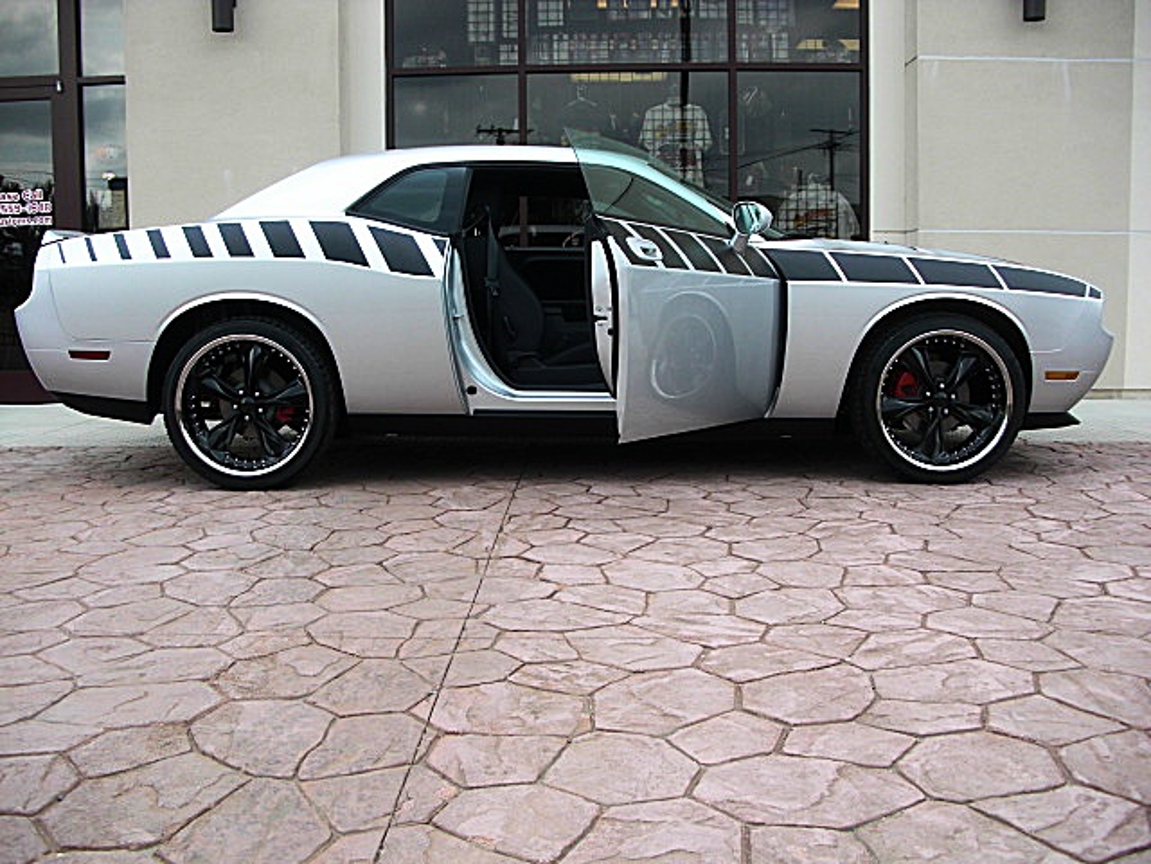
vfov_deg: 39.7
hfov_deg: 51.4
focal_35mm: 36
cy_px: 432
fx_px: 1197
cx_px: 576
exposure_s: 1/250
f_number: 2.8
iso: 50
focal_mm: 6.3
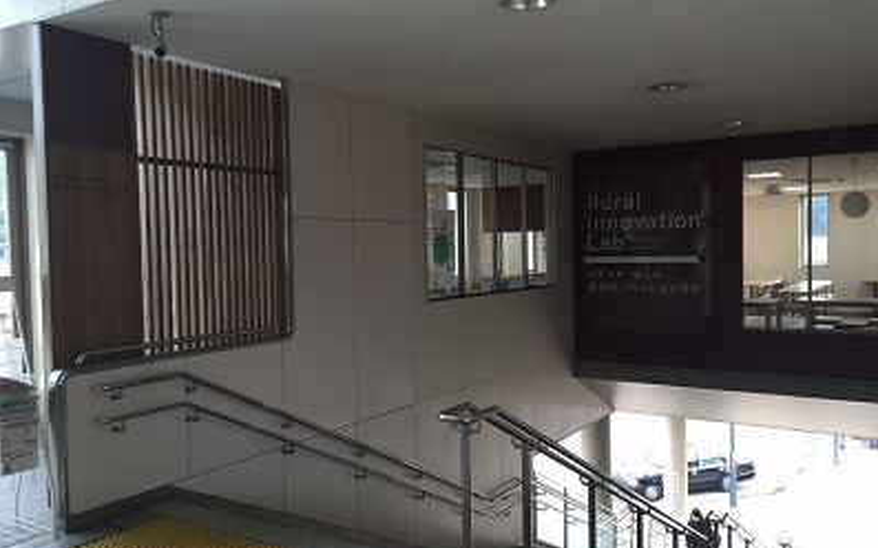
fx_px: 742
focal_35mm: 31
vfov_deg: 40.6
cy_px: 276
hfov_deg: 61.2
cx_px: 440
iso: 32
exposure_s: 1/60
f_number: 2.2
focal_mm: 4.15
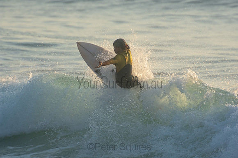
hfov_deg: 3.4
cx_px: 119
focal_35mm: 600
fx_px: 3967
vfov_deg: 2.3
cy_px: 79
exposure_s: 1/800
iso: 250
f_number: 5.6
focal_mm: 400
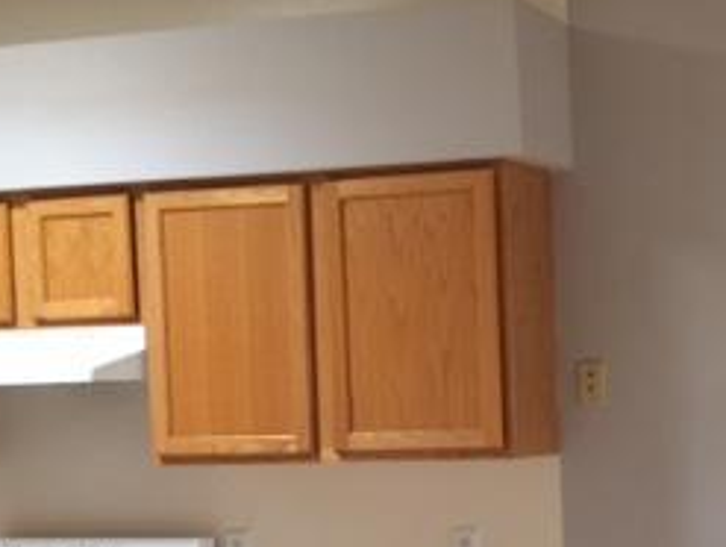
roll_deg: +2.1
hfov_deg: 24.9
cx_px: 705
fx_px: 1575
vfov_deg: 19.4
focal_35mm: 75
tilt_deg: -3.2
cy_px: 468
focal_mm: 4.15
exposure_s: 1/30
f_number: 2.2
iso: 80
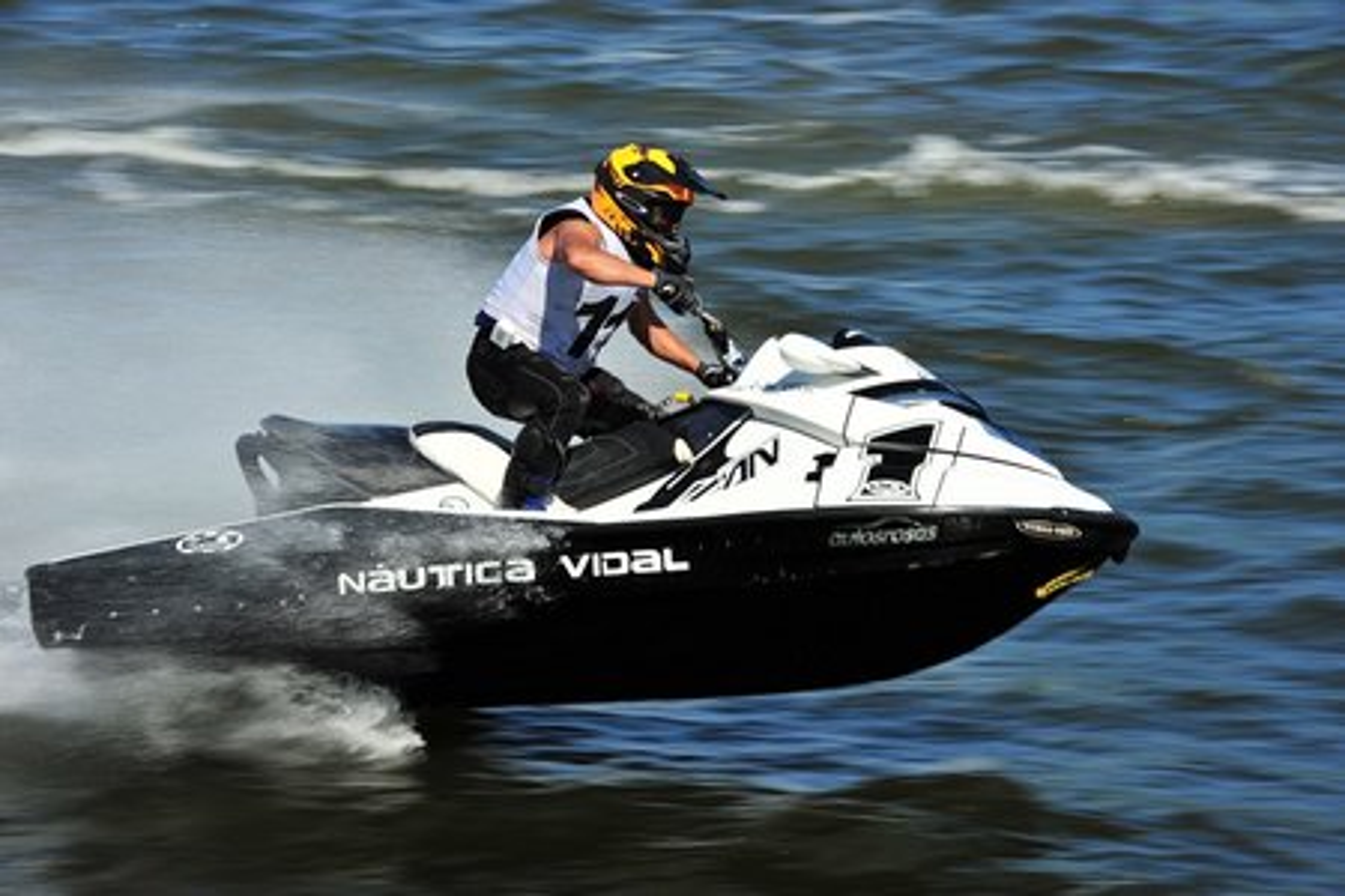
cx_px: 672
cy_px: 448
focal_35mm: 160
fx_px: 5977
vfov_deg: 8.6
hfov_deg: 12.8
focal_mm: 160
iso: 200
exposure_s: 1/200
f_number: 16
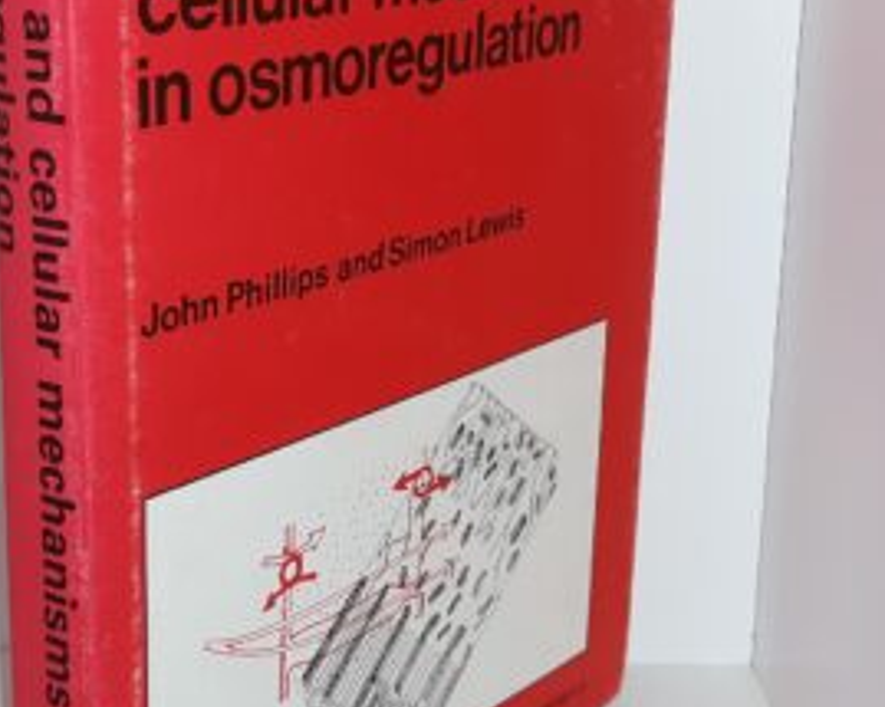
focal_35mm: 61
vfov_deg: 24.9
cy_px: 303
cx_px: 313
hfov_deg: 30.8
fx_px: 1597
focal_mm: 3.7
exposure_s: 1/120
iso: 64
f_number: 1.7
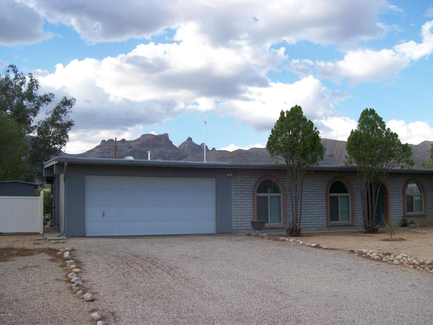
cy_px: 162
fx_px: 450
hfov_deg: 51.4
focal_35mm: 36
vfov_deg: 39.7
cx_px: 216
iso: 80
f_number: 2.7
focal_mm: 6
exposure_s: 1/571
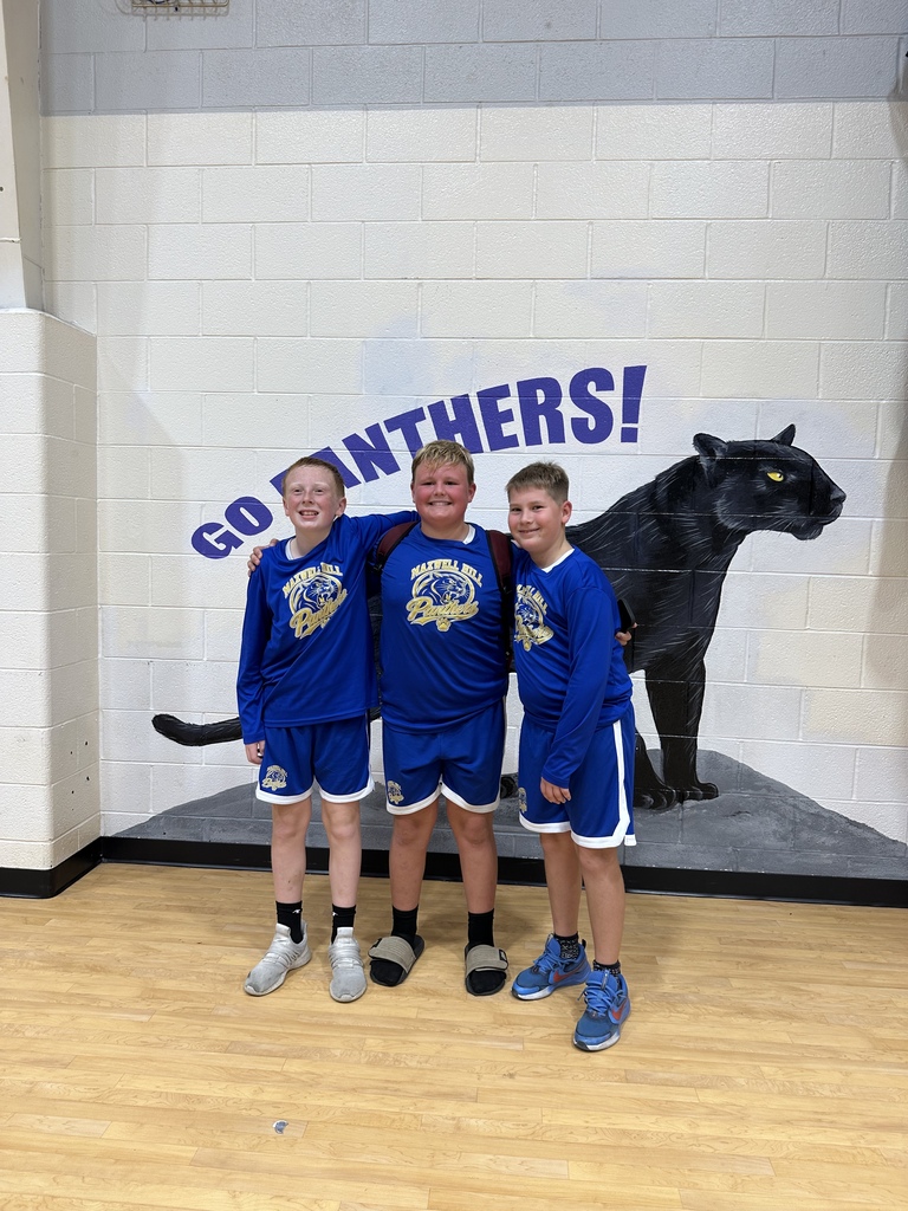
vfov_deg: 71.6
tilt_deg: -5.3
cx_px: 454
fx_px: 839
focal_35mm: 24
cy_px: 606
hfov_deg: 56.8
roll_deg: -2.7
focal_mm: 6.86
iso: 100
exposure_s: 1/120
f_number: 1.78
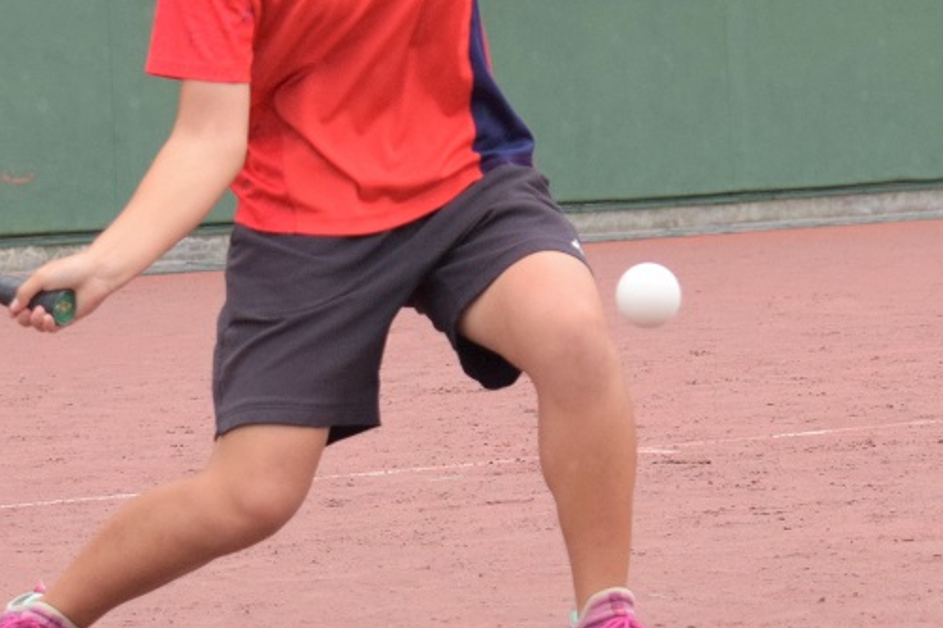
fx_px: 4870
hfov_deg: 11.0
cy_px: 194
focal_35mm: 186
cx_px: 264
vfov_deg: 7.4
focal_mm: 62
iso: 1250
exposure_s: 1/1600
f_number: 4.5
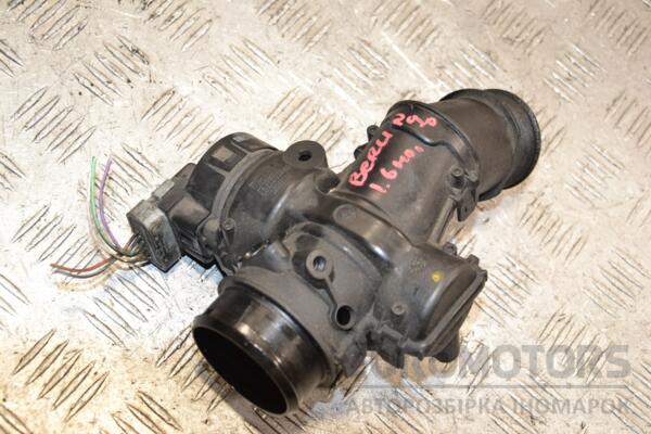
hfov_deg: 33.4
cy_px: 217
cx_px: 326
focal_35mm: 60
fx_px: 1085
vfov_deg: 22.6
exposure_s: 1/160
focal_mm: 40
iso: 800
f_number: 4.8
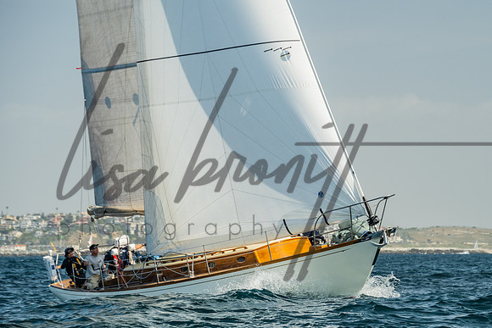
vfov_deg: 7.0
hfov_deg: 10.5
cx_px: 293
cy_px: 201
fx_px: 2673
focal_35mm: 196
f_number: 6.3
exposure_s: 1/800
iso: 320
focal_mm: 140
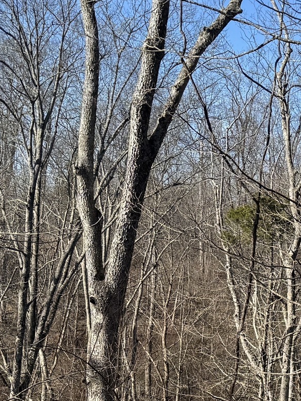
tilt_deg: -6.3
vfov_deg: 20.1
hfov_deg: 14.9
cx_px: 384
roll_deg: -4.5
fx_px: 1101
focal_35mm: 95
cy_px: 388
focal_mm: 6.76
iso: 80
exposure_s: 1/2415
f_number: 1.78
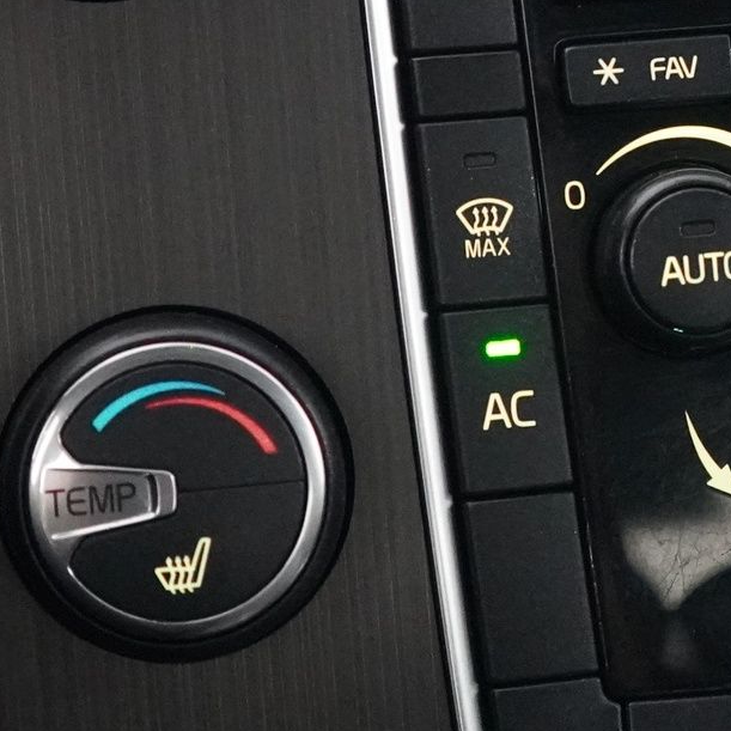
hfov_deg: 11.8
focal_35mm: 146
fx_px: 3488
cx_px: 797
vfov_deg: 11.9
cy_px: 124
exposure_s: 1/15
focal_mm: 28
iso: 6400
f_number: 3.5
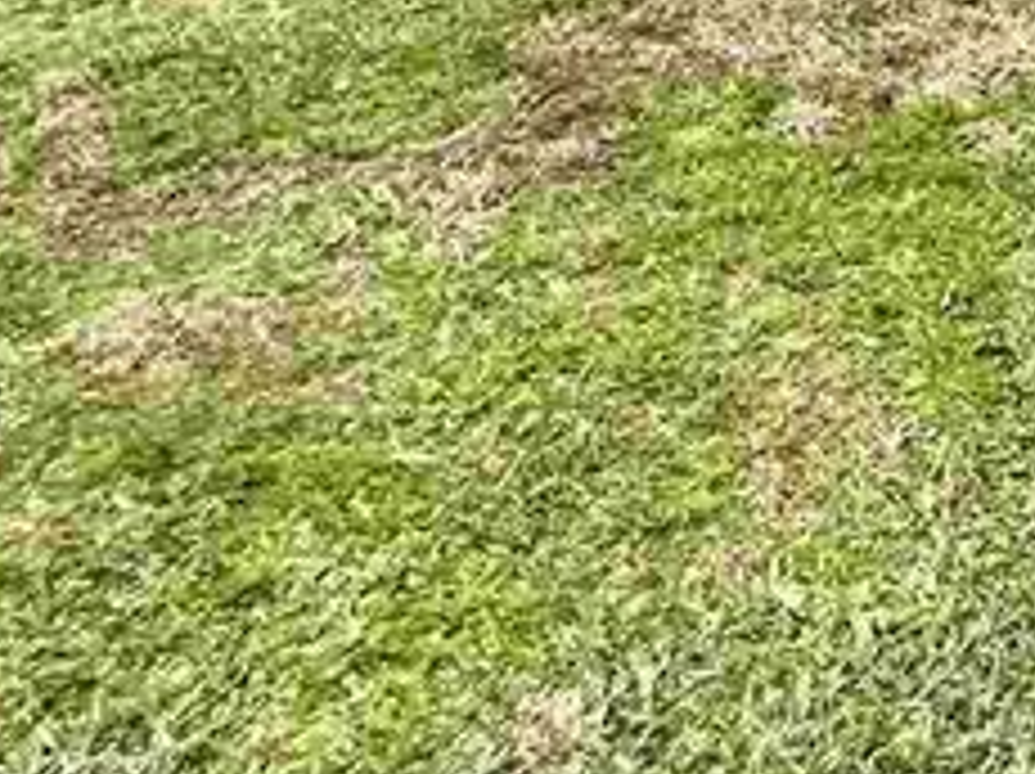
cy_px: -675
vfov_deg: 18.6
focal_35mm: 58
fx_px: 1732
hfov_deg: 23.1
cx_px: 1732
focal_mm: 1.57
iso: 250
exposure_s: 1/99
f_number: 1.8
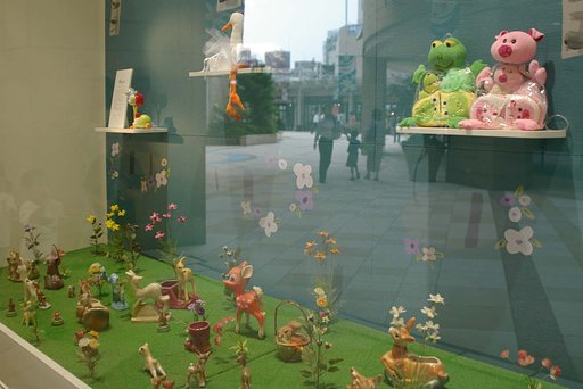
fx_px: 681
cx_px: 292
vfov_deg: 31.9
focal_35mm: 42
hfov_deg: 46.4
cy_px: 194
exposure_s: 1/60
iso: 200
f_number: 4
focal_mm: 28
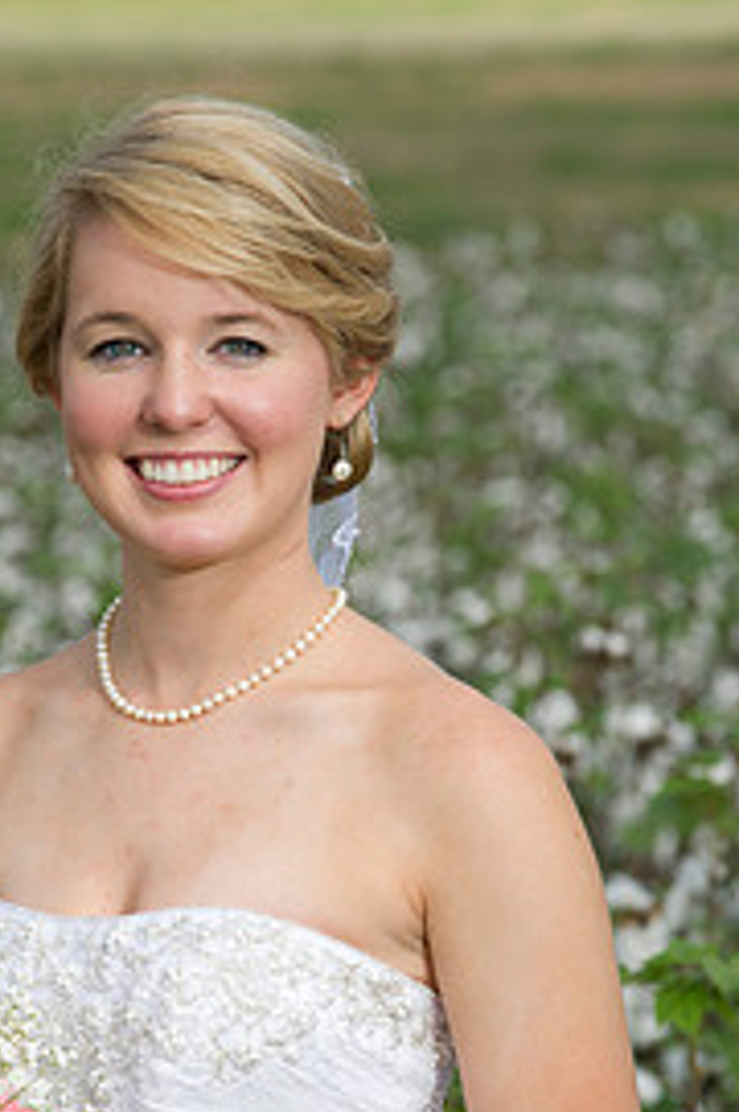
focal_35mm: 332
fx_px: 10248
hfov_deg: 4.1
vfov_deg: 6.2
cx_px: 199
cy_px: 841
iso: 160
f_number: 8
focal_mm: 200
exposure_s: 1/320
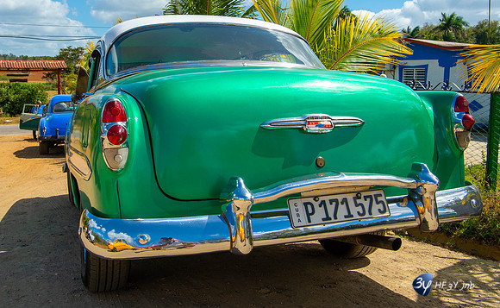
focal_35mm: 35
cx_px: 215
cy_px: 109
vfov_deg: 35.2
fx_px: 481
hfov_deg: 54.7
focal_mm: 29
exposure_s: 1/320
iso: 100
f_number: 9
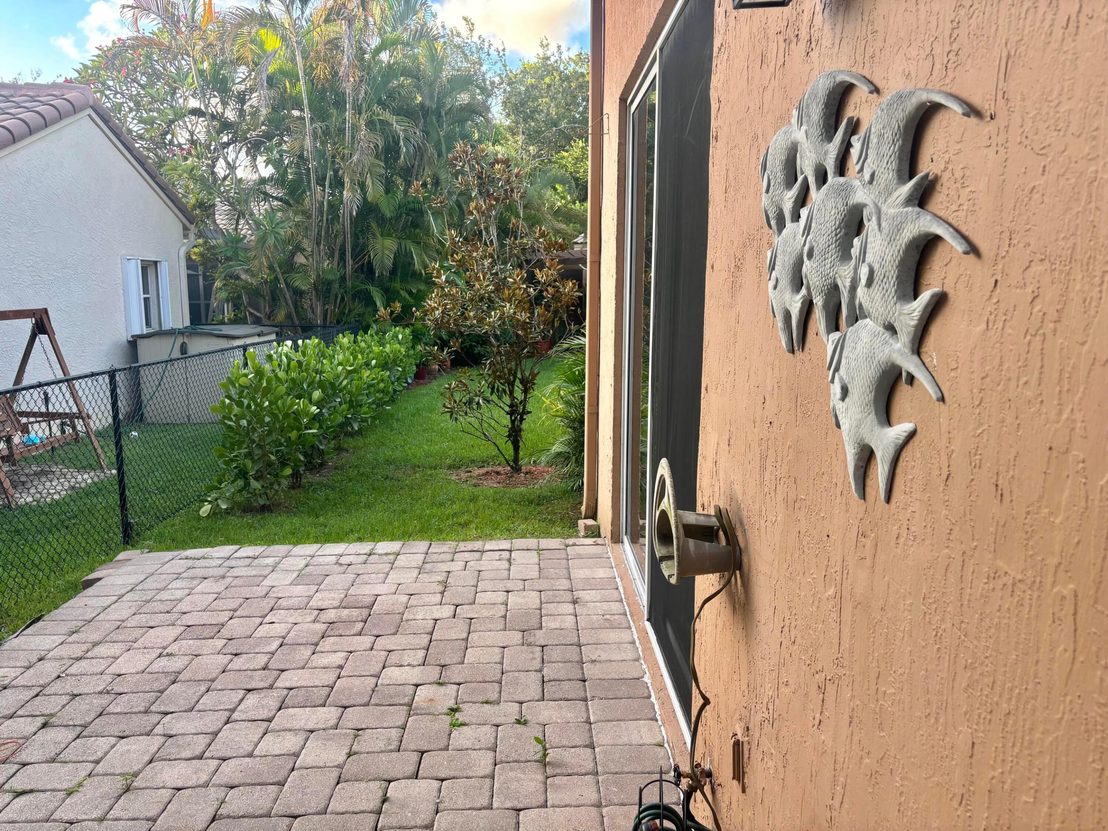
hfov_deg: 67.3
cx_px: 554
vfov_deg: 53.1
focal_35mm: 26
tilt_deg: -9.6
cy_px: 416
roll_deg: -0.1
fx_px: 832
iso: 40
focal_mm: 5.96
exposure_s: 1/121
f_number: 1.6
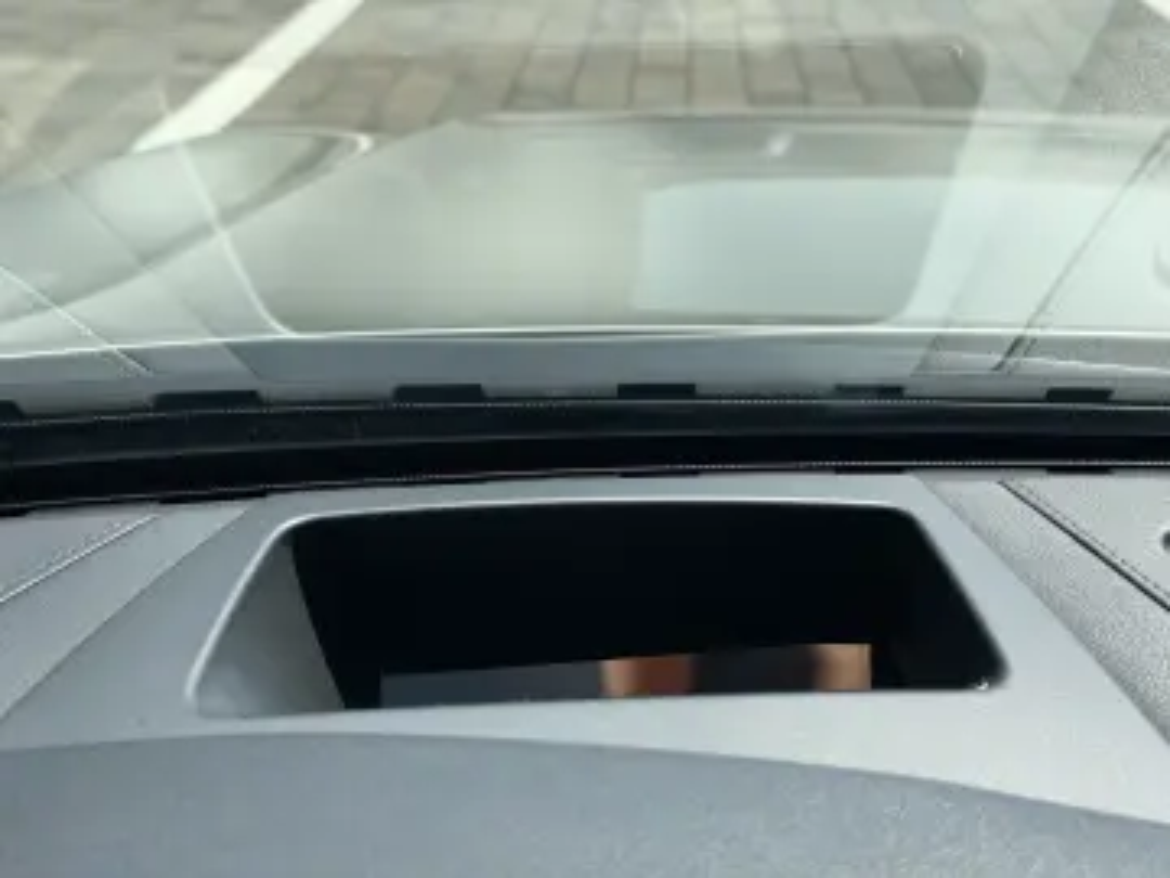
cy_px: 439
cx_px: 585
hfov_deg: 39.7
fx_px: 1622
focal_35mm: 48
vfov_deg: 30.3
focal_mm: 6.76
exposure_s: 1/2494
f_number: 1.78
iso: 64
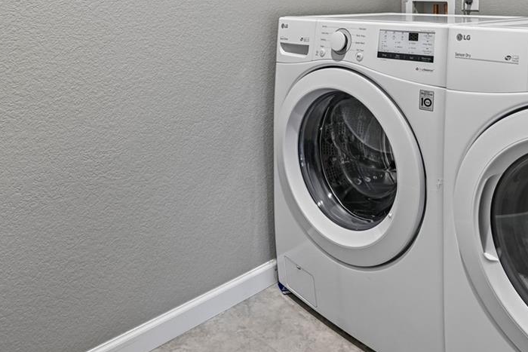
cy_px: -10
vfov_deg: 36.4
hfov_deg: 58.4
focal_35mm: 32
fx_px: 469
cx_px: 303
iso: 400
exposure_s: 1/5
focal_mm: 14
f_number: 8
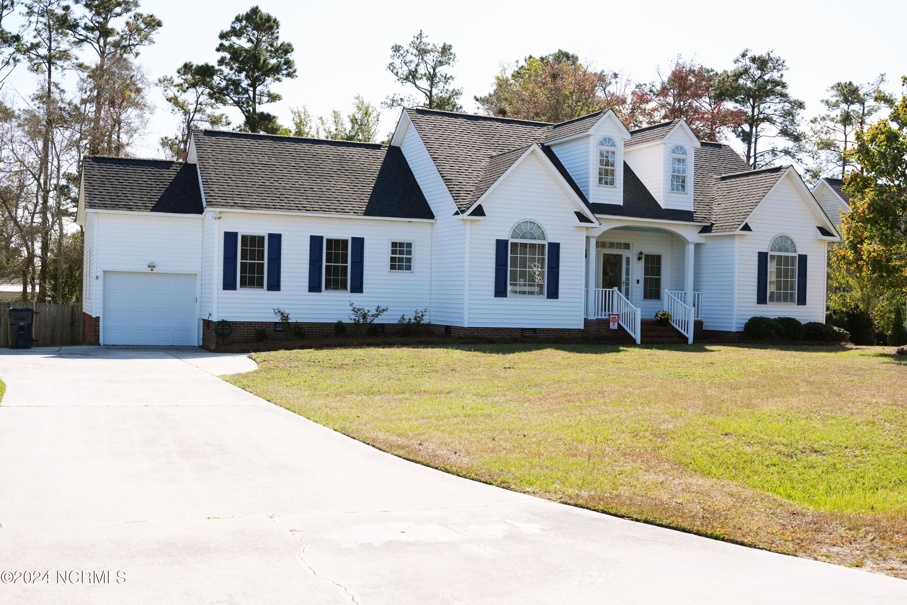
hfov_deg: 51.1
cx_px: 454
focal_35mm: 38
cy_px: 302
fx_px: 948
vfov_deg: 35.4
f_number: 3.2
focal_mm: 25.1
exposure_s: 1/8000
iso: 800
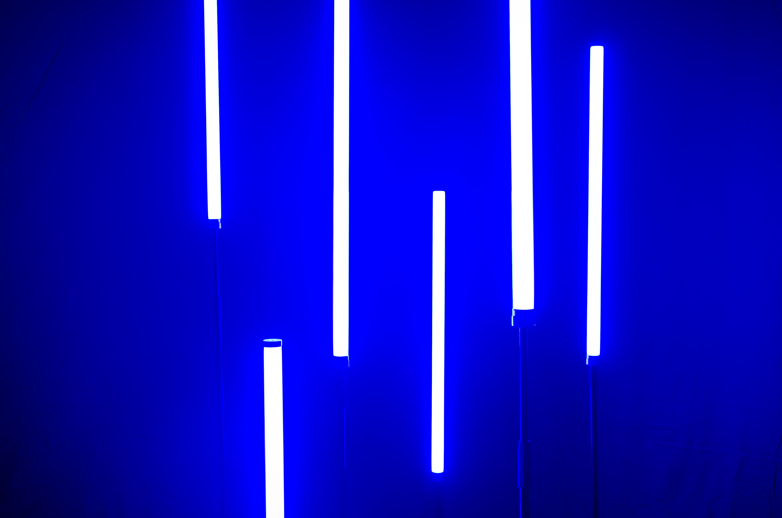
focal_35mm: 45
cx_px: 395
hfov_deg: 43.7
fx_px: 975
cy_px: 220
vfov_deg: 29.7
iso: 200
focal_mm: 26
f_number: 4
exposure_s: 1/13
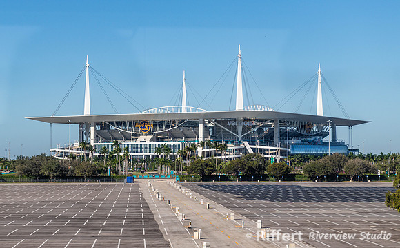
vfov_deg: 14.7
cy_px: 125
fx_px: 958
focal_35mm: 88
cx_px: 166
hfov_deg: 23.5
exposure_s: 1/500
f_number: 5.6
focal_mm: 66
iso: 140
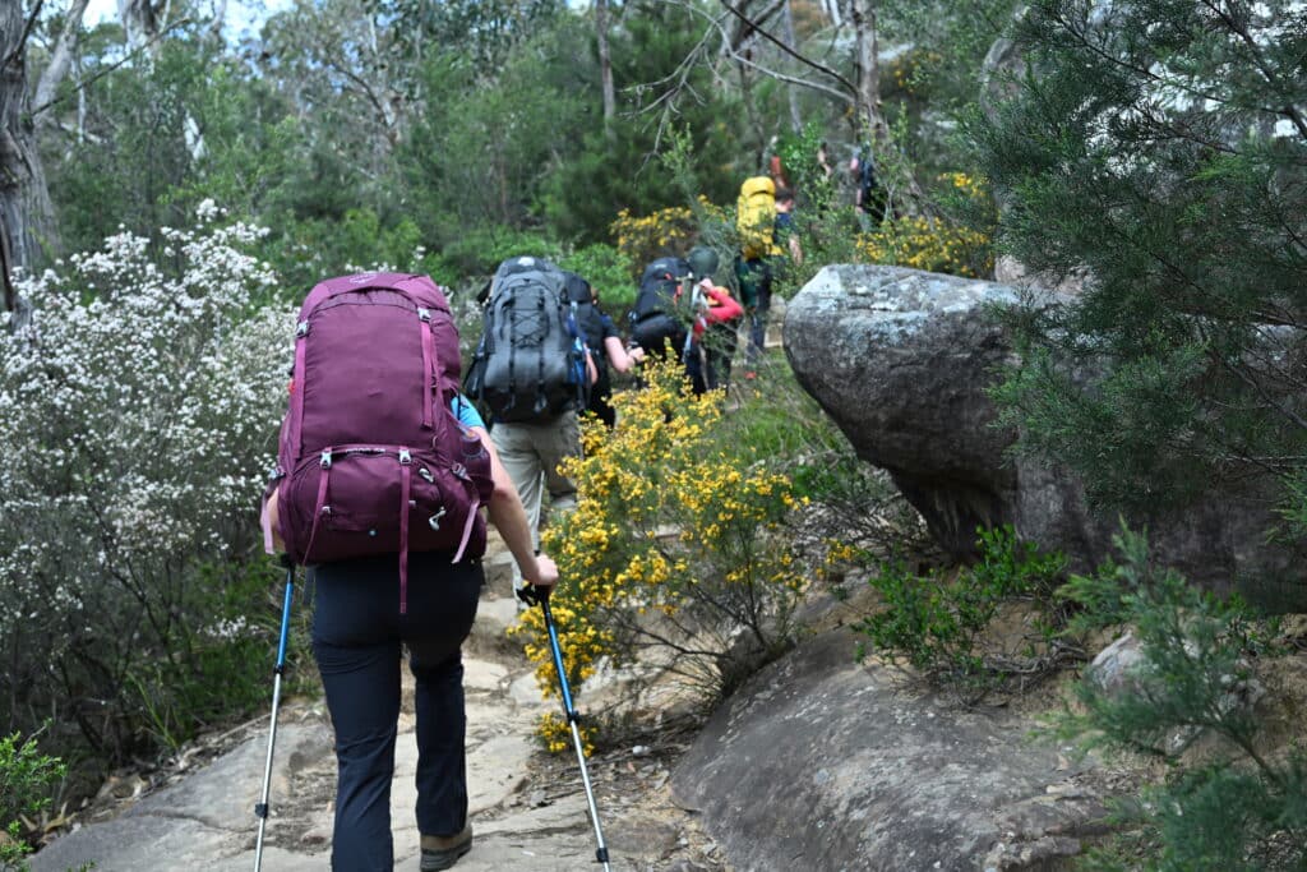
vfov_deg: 33.4
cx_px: 654
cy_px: 436
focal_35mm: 40
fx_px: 1452
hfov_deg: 48.5
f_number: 5.6
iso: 200
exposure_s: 1/125
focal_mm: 40
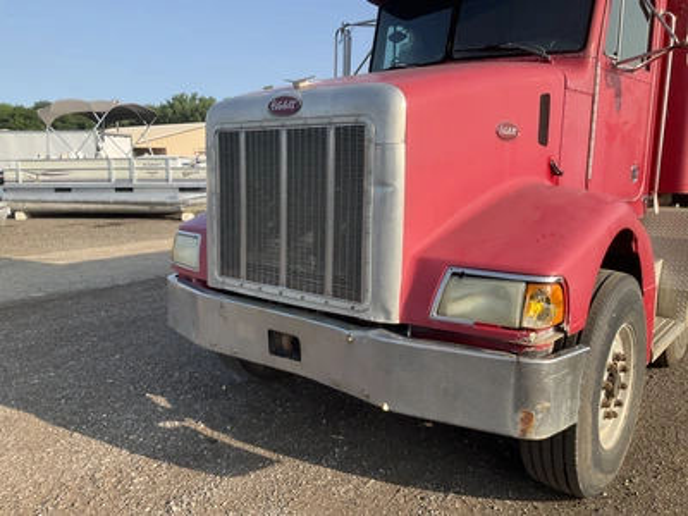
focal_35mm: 29
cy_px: 258
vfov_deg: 48.2
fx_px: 576
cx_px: 344
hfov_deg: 61.7
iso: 25
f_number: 1.8
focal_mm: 3
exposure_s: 1/869
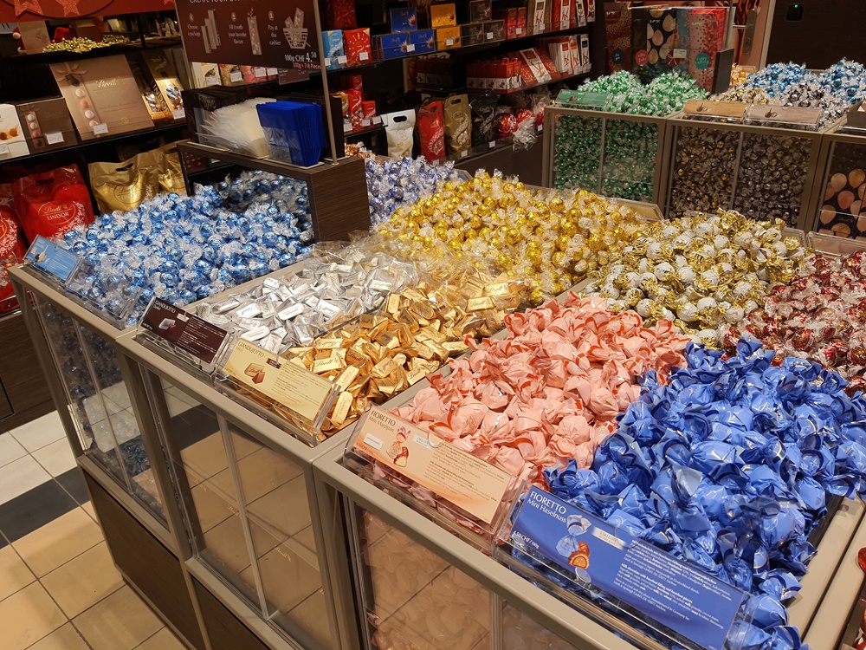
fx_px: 650
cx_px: 433
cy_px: 325
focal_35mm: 26
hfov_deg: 67.3
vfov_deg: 53.1
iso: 50
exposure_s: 1/156
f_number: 1.7
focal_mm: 4.32
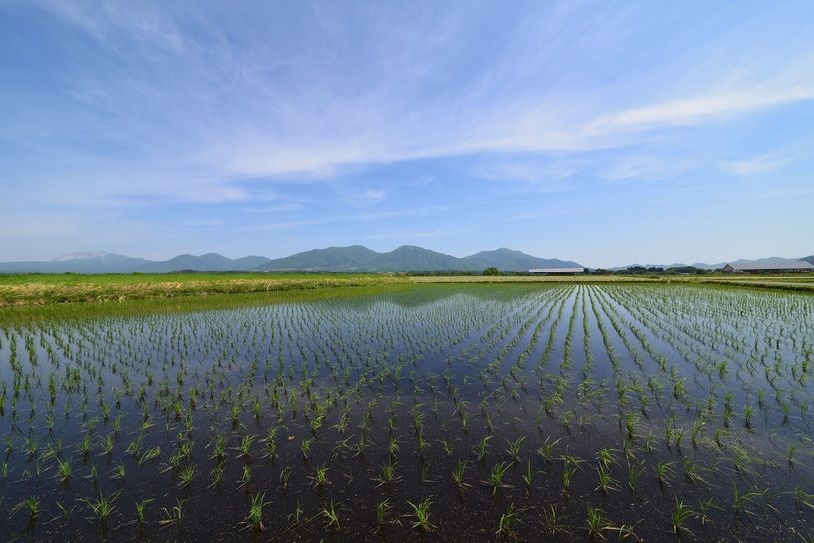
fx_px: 271
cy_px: 272
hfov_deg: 112.6
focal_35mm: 12
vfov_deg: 90.1
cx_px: 407
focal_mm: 12
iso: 100
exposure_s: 1/200
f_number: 8
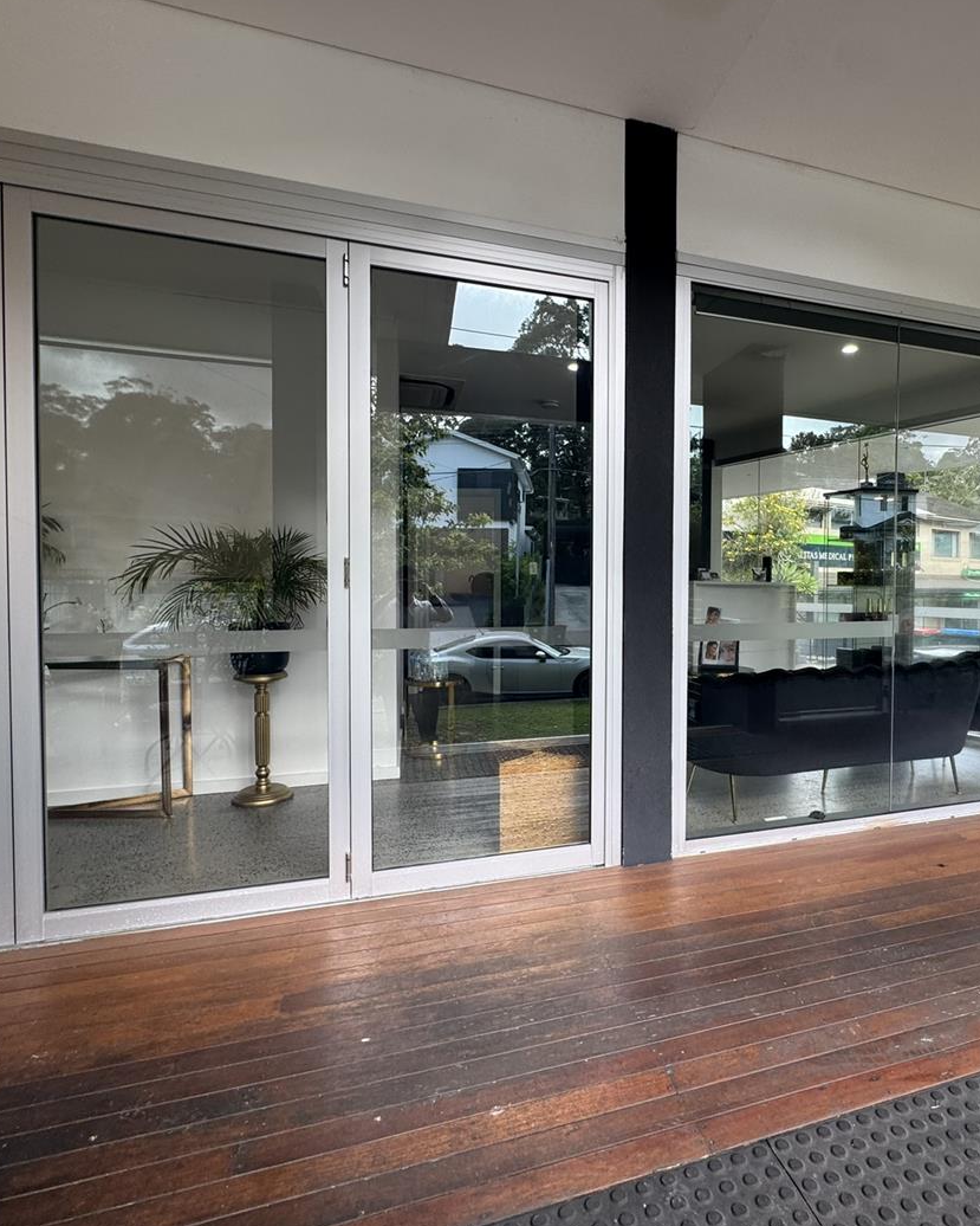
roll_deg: +0.1
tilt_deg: -1.5
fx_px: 689
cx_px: 645
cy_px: 604
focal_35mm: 19
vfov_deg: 83.3
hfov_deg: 69.0
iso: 40
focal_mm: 2.22
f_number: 2.2
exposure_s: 1/119
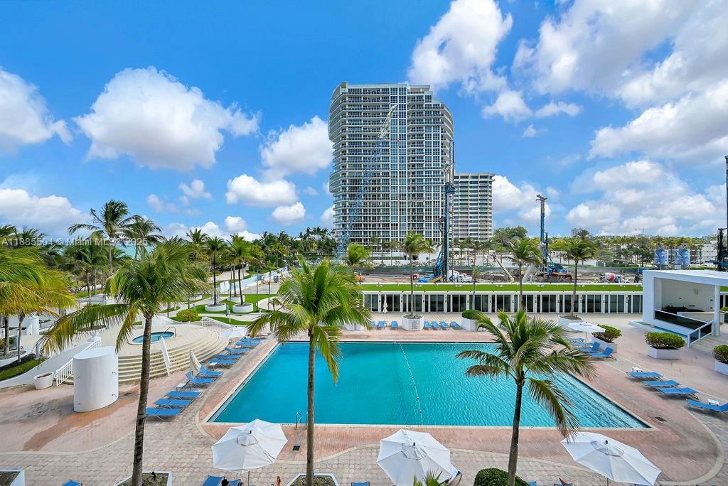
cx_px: 364
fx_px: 283
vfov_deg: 81.3
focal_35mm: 14
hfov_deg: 104.2
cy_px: 243
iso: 100
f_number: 4
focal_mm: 14
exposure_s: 1/1000
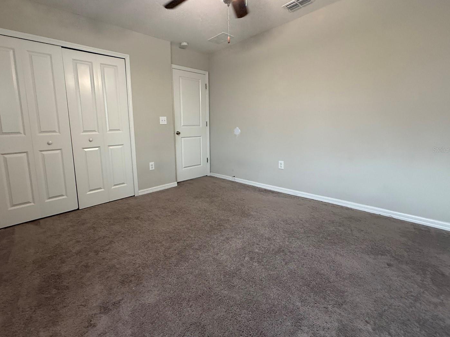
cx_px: 206
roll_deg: +1.3
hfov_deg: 94.3
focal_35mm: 16
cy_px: 150
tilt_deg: -6.6
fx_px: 208
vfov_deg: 77.8
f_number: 2.2
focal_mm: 2.22
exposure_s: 1/60
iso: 400
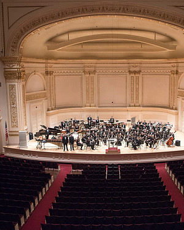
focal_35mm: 37
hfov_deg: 39.8
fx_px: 252
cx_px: 119
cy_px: 112
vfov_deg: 49.1
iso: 1600
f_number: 2.8
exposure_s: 1/200
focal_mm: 24
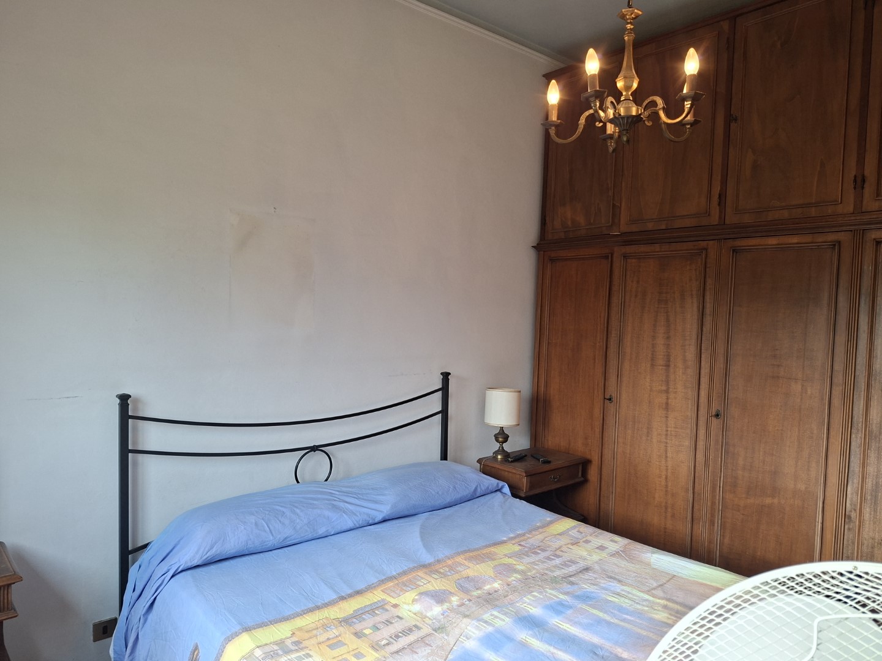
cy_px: 330
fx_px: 586
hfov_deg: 73.9
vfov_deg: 58.9
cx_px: 441
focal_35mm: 23
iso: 125
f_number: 1.8
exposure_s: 1/120
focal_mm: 5.54
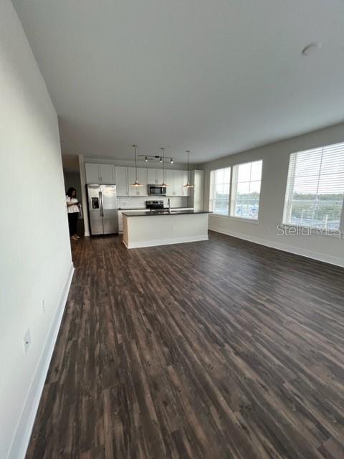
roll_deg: -2.5
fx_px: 172
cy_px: 230
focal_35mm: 13
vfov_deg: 106.2
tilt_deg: -6.2
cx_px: 172
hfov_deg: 89.9
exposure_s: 1/120
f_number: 1.8
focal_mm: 1.57
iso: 100
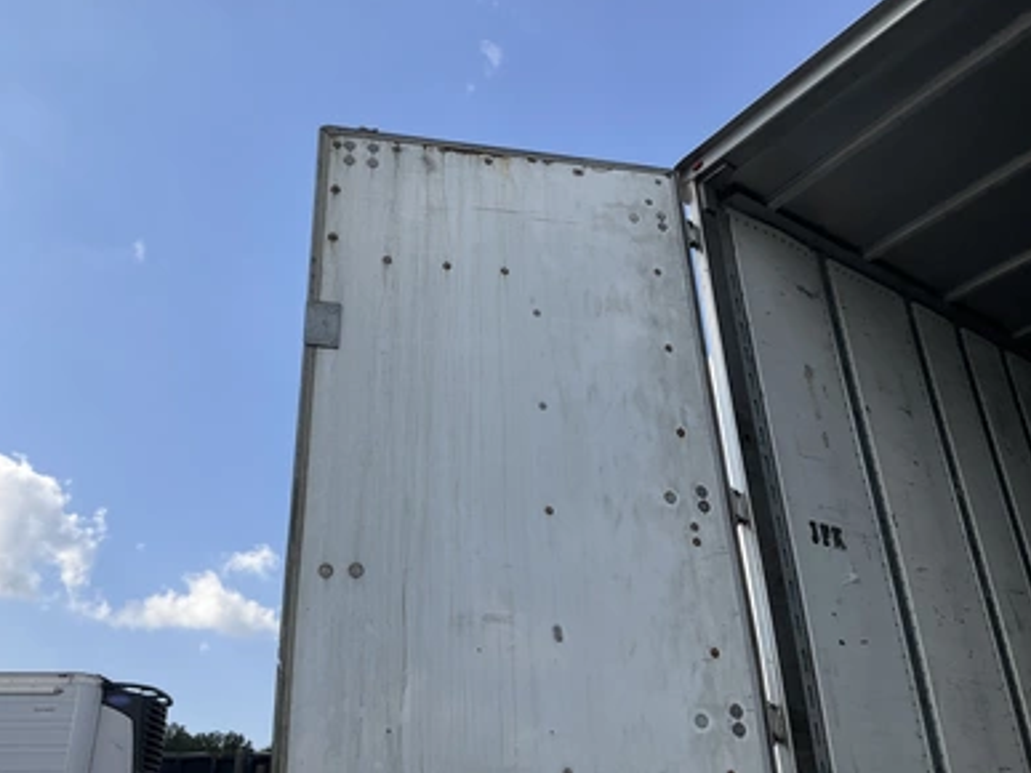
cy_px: 386
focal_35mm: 30
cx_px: 509
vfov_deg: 46.8
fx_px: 893
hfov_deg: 60.0
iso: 25
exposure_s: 1/1534
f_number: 1.8
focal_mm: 3
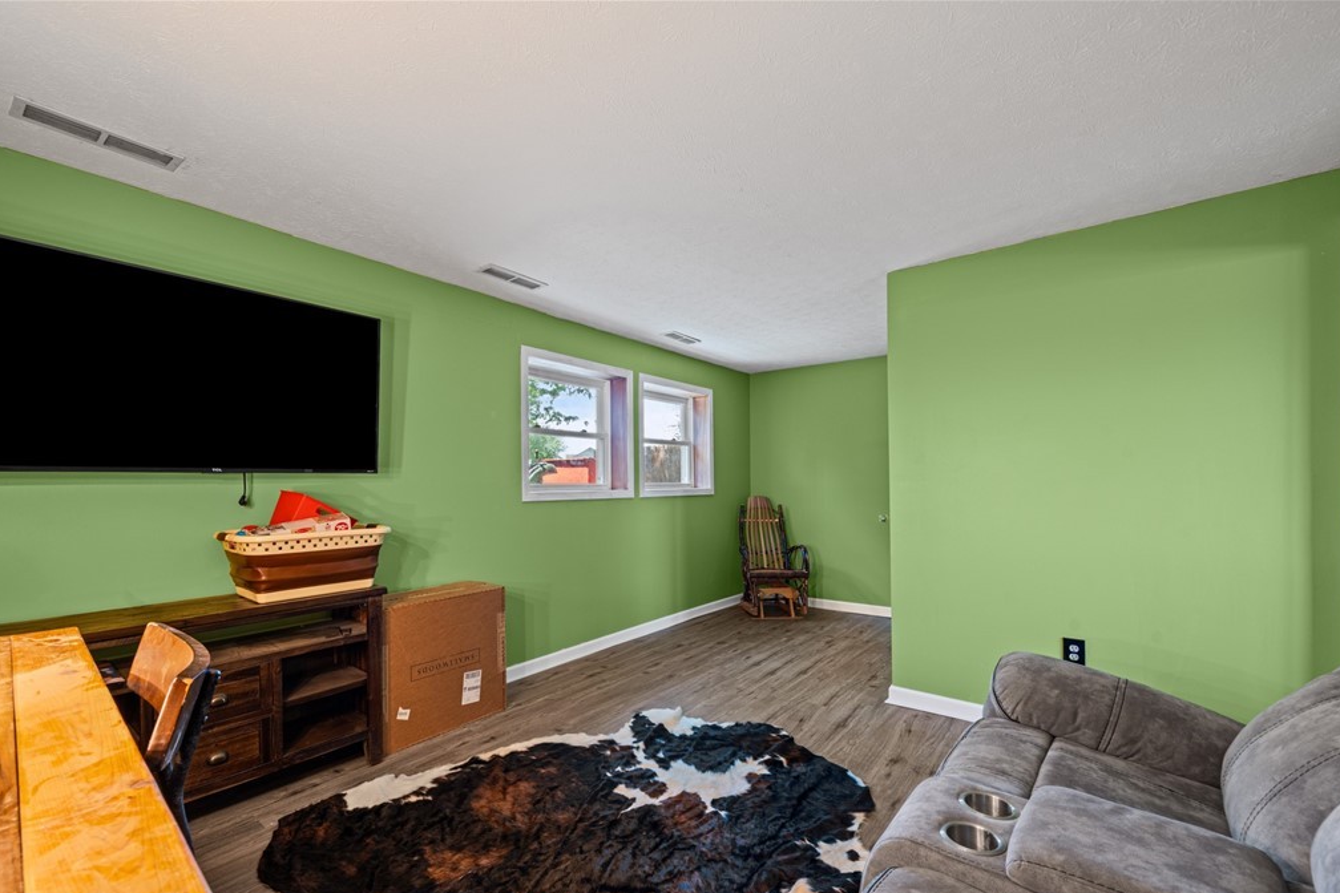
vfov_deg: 81.1
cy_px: 479
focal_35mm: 14
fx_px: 521
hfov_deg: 104.2
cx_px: 650
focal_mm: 13
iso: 250
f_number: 9
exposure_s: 1
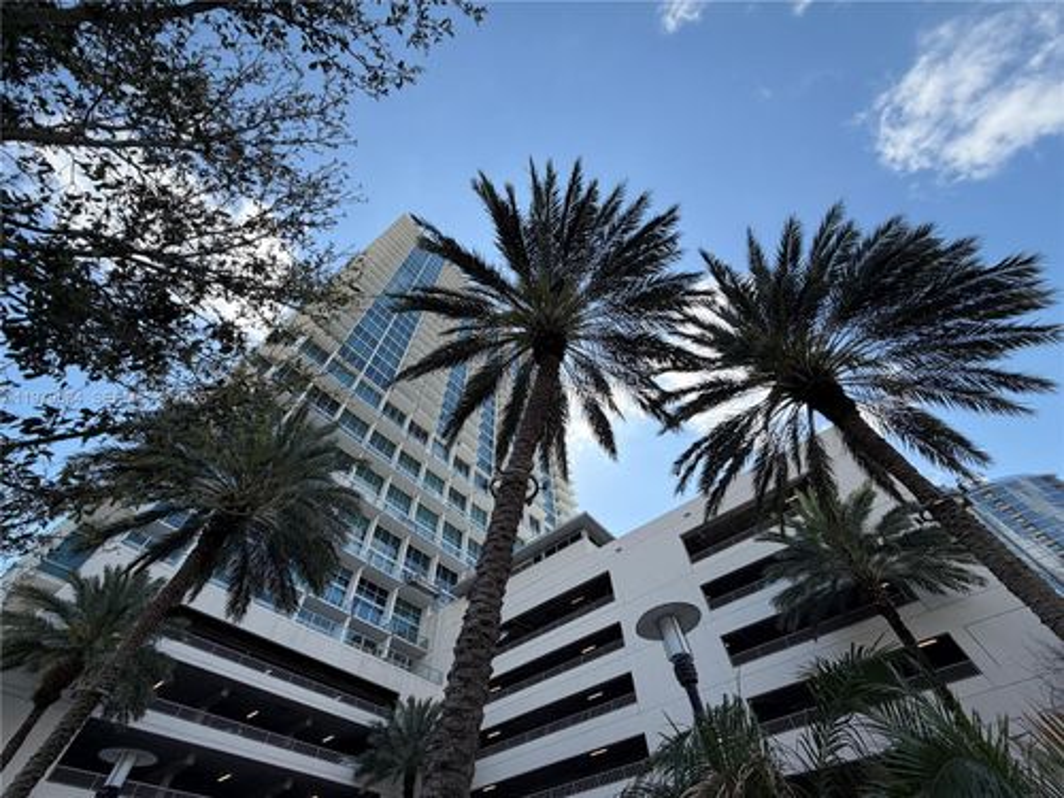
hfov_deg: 102.1
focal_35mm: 14
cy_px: 399
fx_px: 430
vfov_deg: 85.7
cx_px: 532
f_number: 2.2
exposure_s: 1/770
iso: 32
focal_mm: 2.22
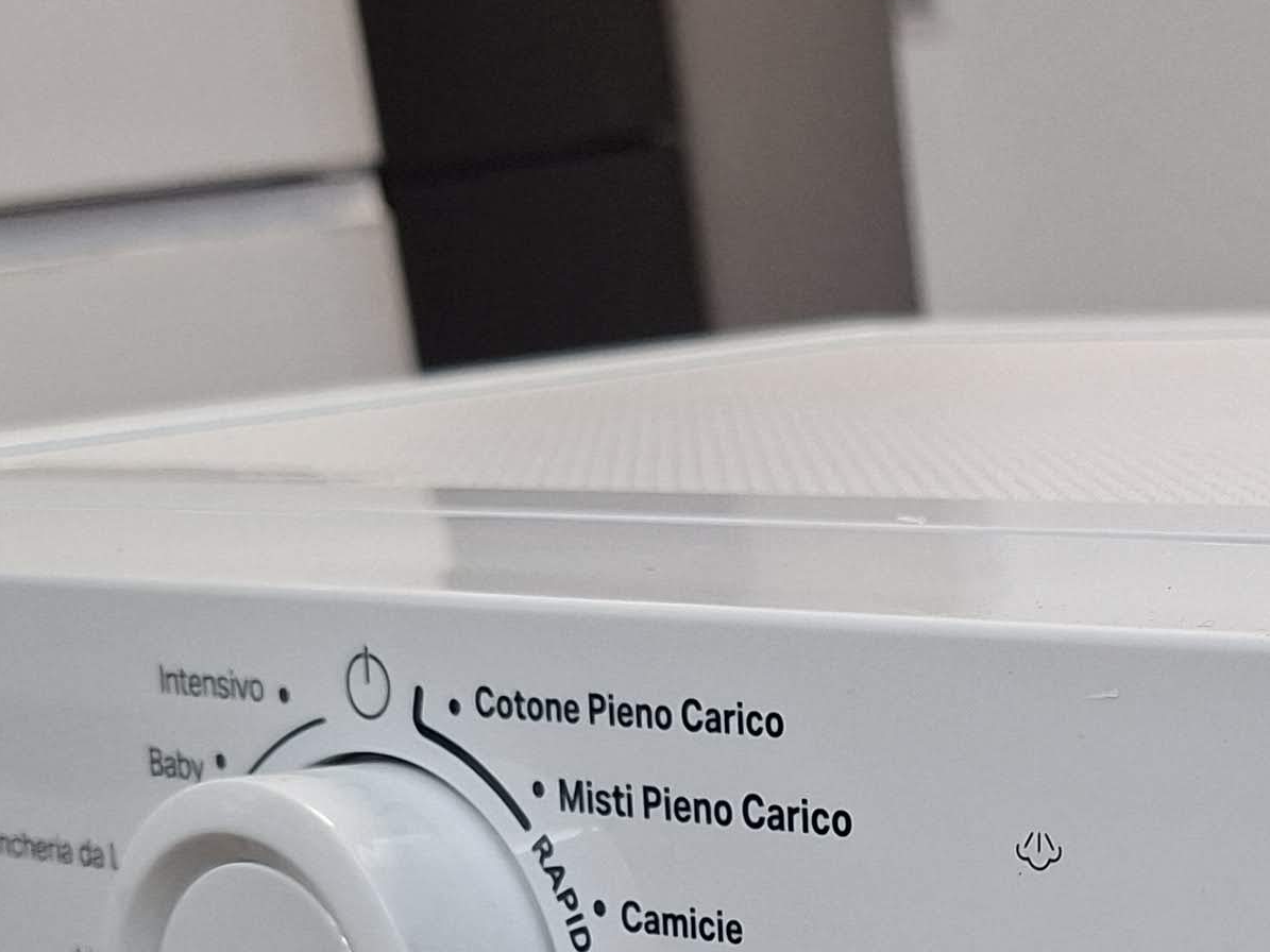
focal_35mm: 77
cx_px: 1357
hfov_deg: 23.9
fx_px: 2825
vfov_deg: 18.1
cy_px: 1169
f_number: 1.8
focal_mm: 5.54
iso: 160
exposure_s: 1/50
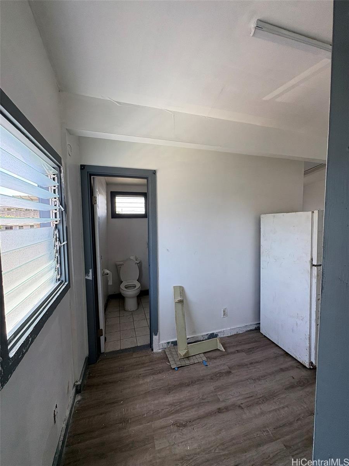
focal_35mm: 14
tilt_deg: -3.4
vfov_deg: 102.1
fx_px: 188
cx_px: 174
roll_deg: +0.6
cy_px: 233
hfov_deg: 85.7
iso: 64
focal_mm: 2.22
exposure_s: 1/99
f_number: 2.2
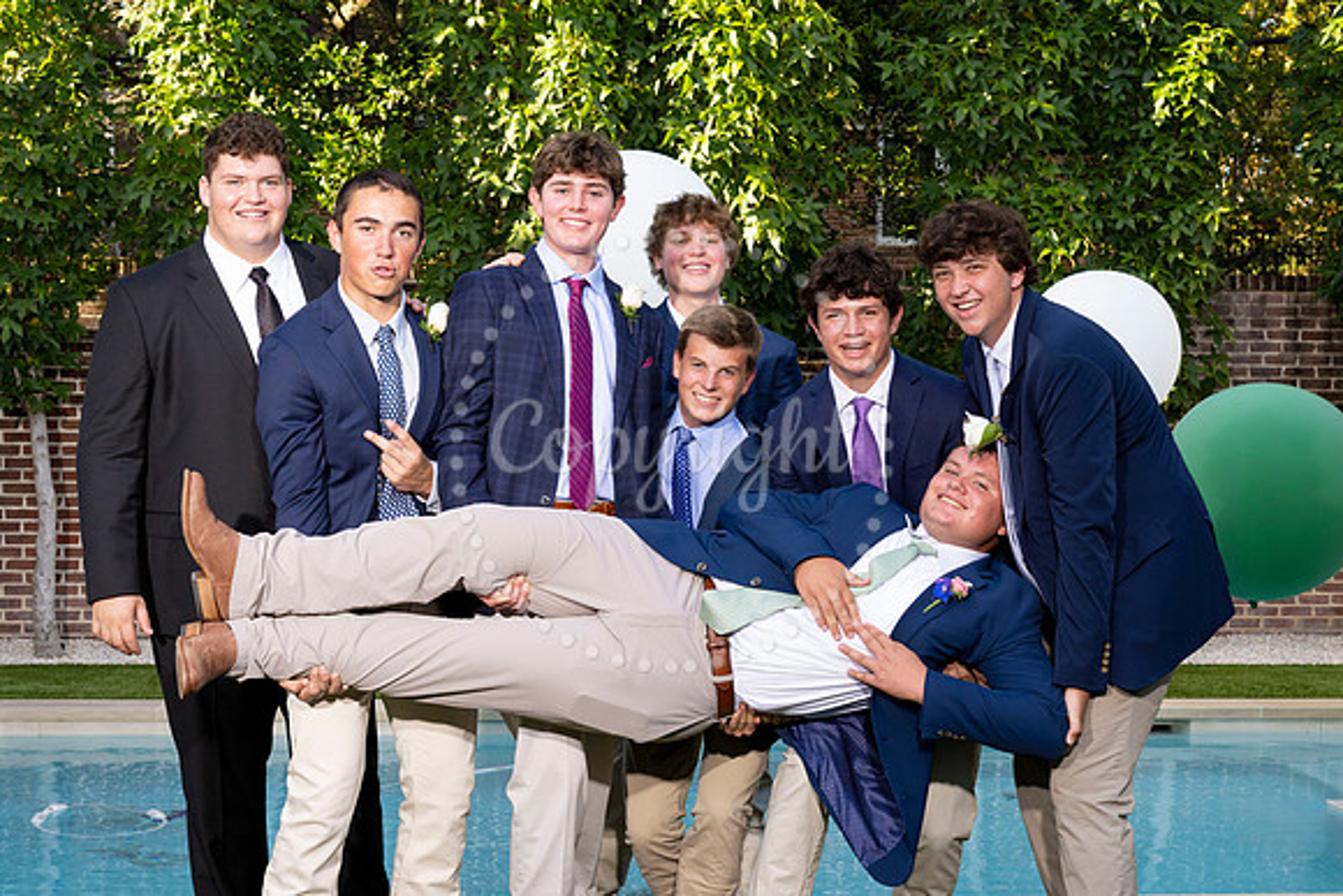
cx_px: 703
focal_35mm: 61
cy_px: 568
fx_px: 2278
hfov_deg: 32.8
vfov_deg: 22.2
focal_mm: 48
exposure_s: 1/100
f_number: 8
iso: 400
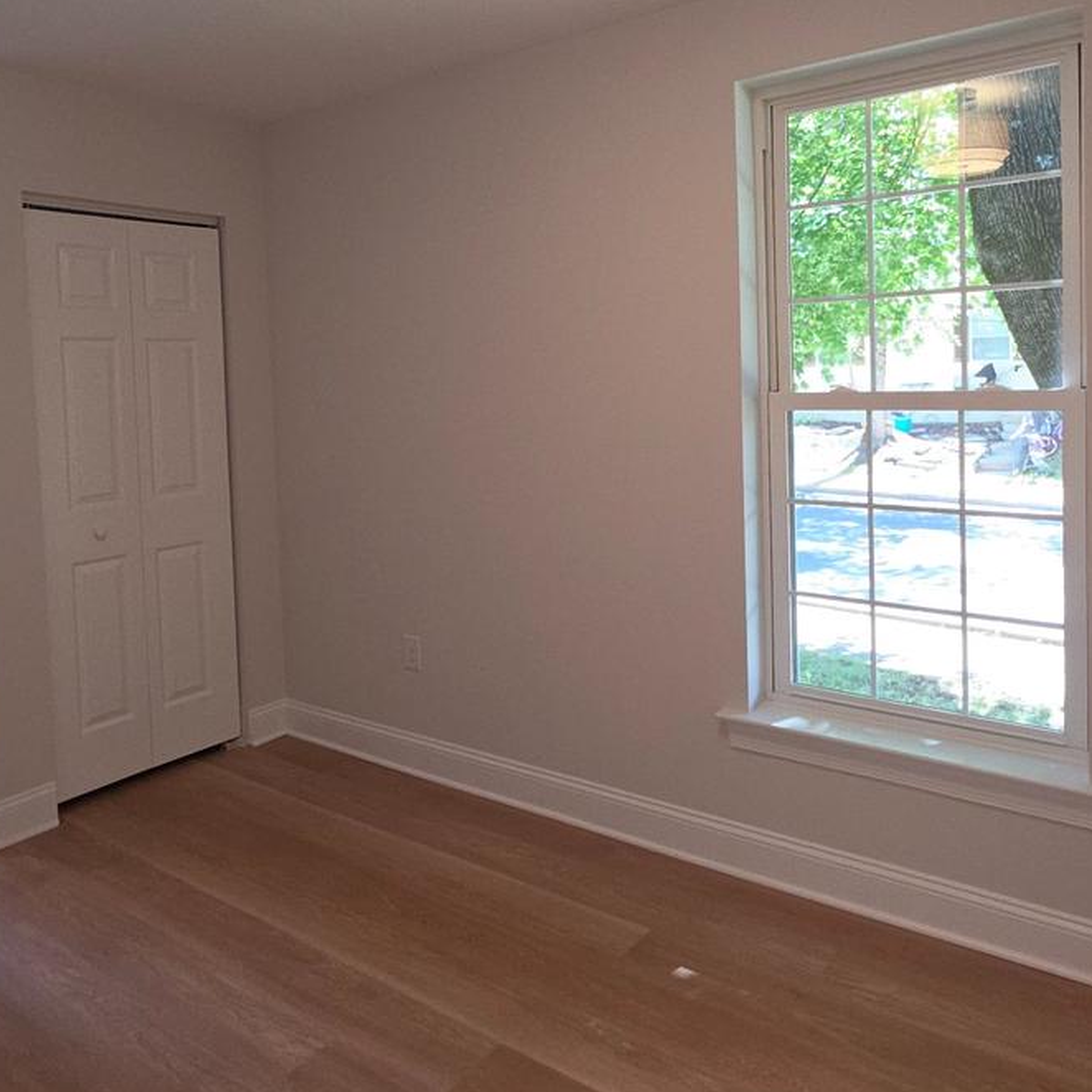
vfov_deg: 62.1
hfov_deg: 62.9
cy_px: 416
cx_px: 533
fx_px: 892
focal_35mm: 25
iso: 80
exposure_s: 1/60
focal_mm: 2.2
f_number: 1.9
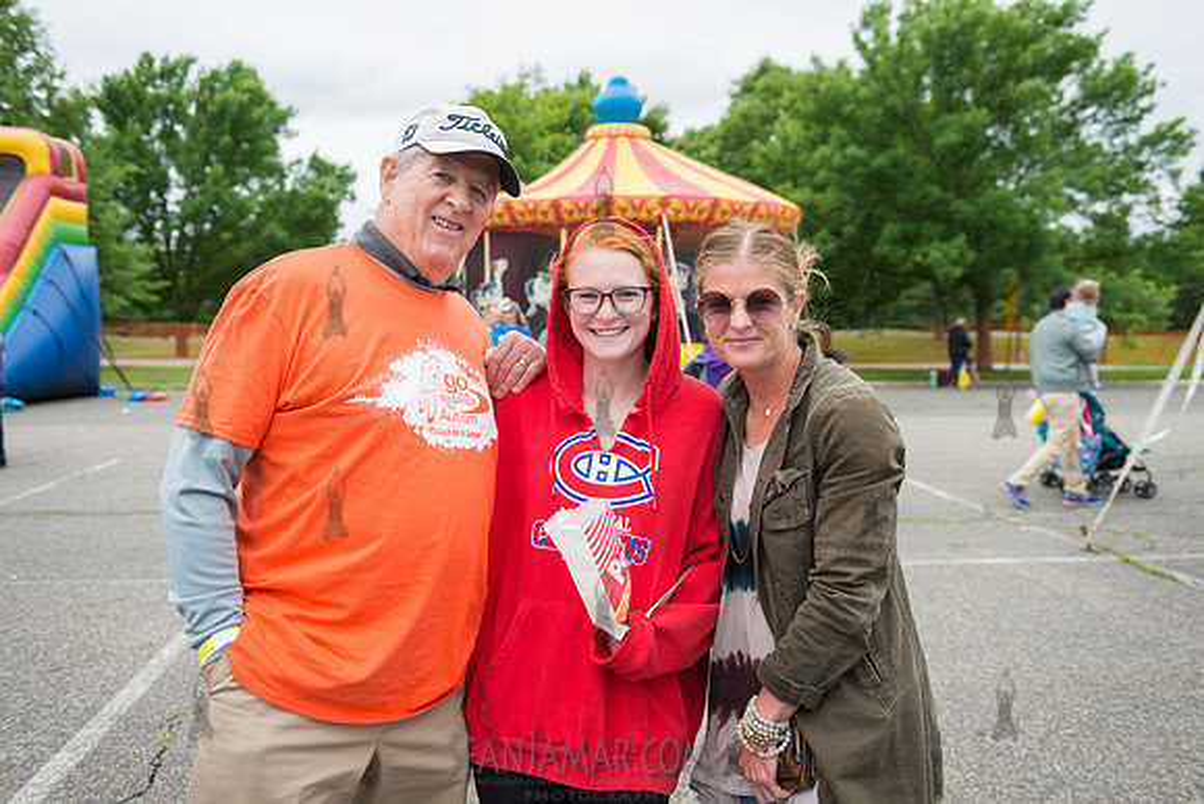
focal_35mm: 31
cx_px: 602
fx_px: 1037
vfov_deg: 42.3
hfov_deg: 60.3
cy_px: 402
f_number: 3.5
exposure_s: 1/800
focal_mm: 31
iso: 200
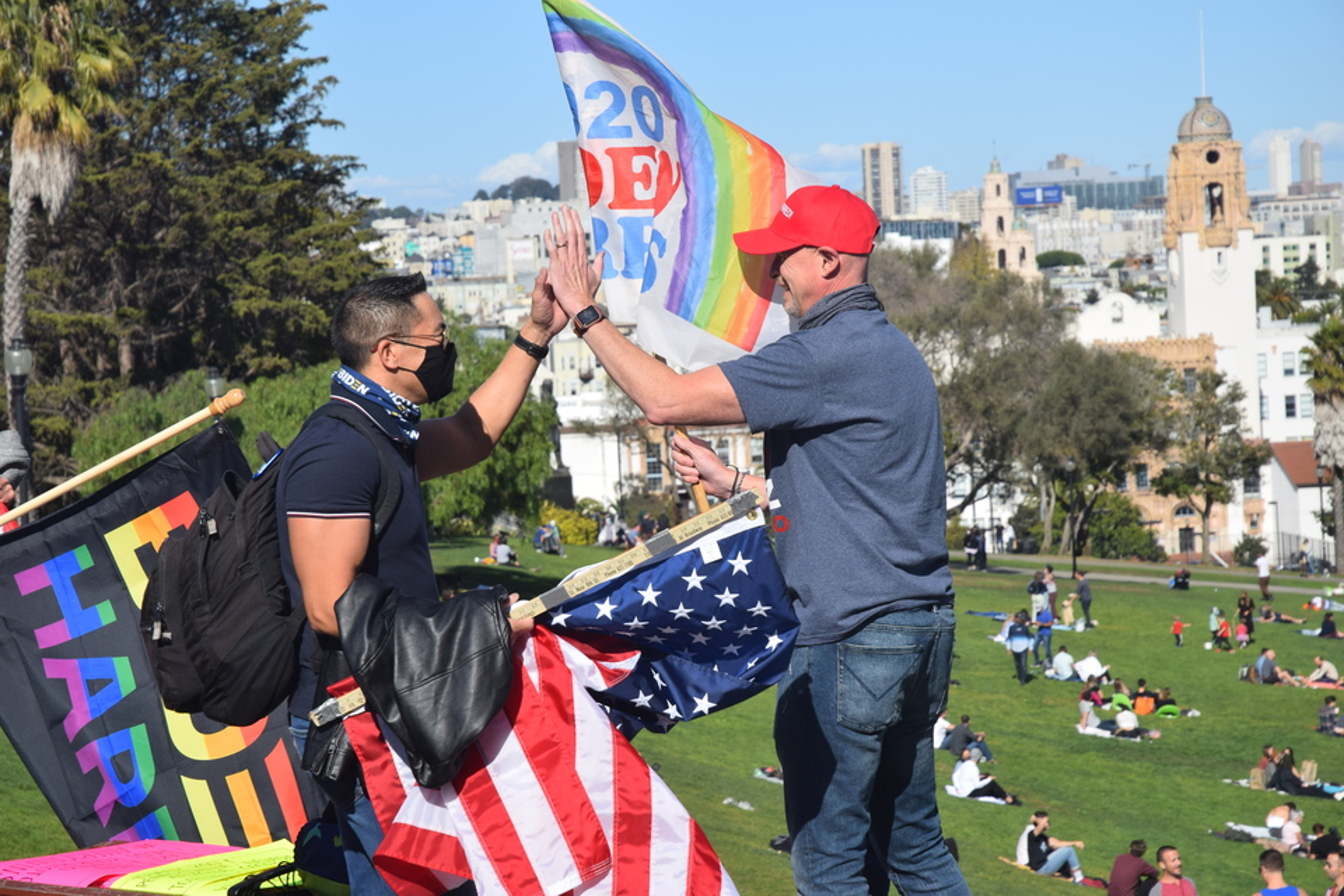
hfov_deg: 19.5
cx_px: 672
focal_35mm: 105
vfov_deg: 13.0
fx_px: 3920
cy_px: 448
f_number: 8
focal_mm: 70
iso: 200
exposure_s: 1/1000
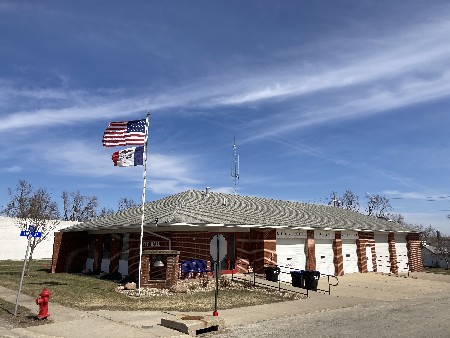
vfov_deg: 49.7
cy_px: 169
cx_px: 225
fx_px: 364
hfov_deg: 63.4
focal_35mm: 28
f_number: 1.8
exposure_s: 1/3436
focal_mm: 3.99
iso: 25
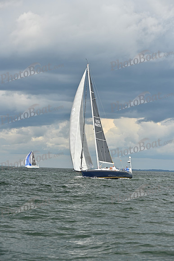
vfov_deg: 20.4
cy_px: 130
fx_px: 725
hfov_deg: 13.7
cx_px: 87
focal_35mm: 100
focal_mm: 100
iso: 250
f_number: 5.6
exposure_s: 1/800
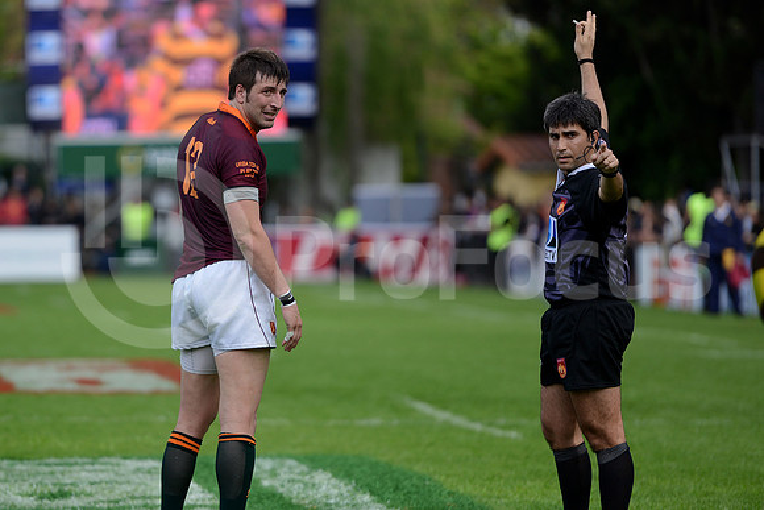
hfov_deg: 10.5
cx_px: 382
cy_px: 255
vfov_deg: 7.0
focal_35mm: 195
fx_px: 4139
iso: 320
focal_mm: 195
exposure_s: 1/1250
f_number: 2.8
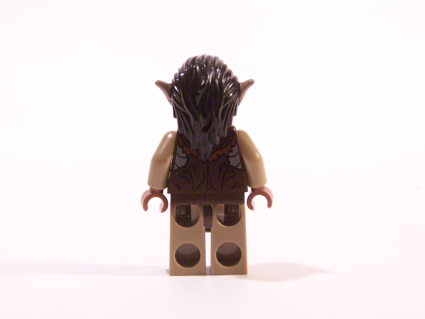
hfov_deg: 26.0
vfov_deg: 19.6
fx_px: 921
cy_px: 160
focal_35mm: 75
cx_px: 212
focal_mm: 12.4
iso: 400
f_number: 3.6
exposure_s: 1/30
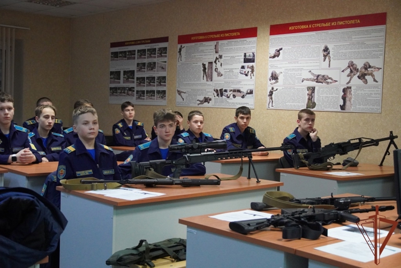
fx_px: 552
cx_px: 200
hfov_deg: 40.0
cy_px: 134
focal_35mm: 50
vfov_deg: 27.3
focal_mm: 33
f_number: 4.5
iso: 6400
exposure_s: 1/160
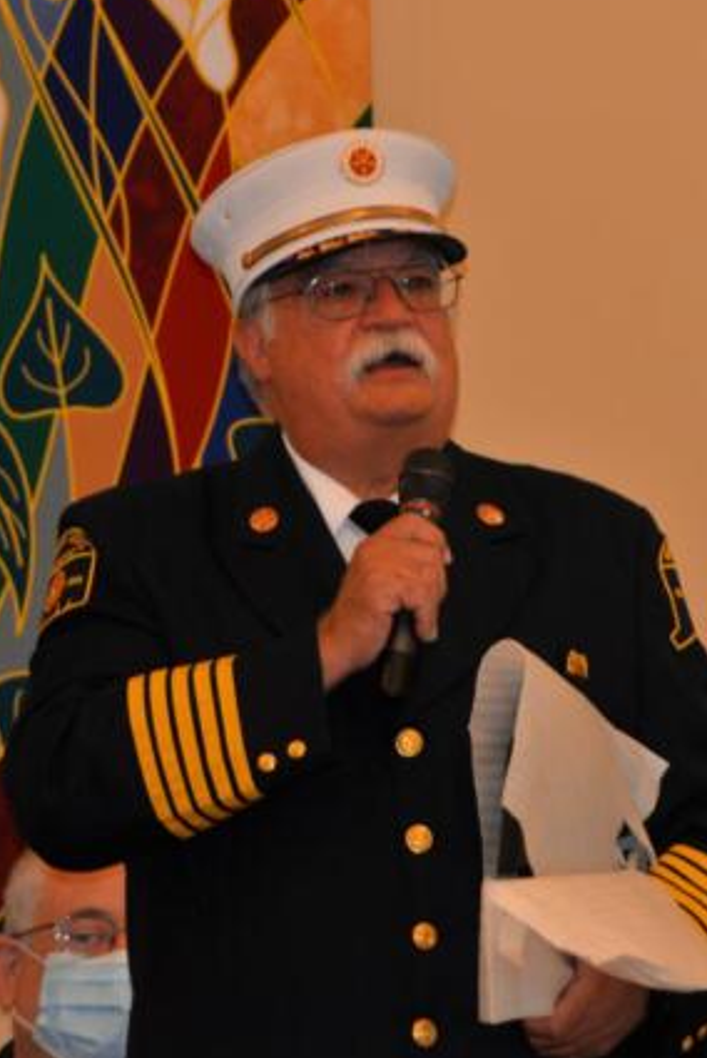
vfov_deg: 7.0
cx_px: 368
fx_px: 8646
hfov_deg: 4.7
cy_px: 503
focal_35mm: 294
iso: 800
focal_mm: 250
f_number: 6.3
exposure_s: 1/60
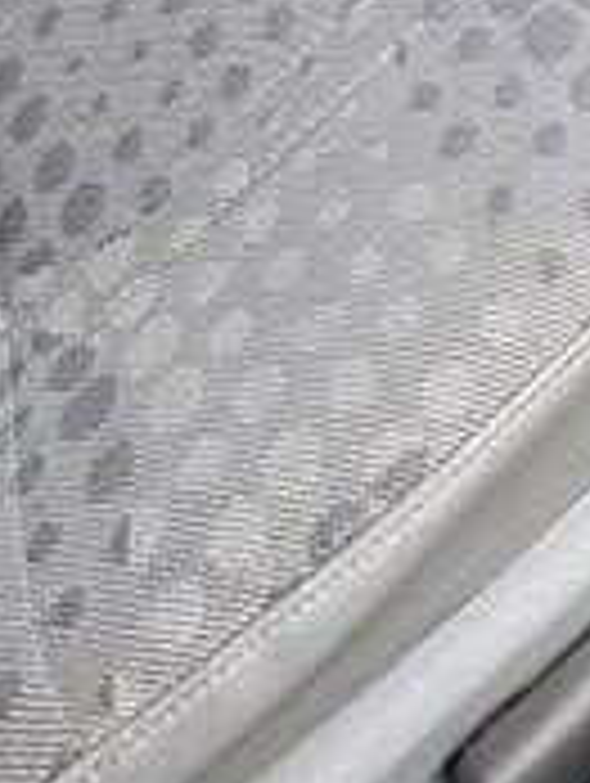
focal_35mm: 72
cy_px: -963
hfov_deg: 20.2
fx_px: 1632
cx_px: 495
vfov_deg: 16.4
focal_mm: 2.22
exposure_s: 1/131
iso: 50
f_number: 2.2
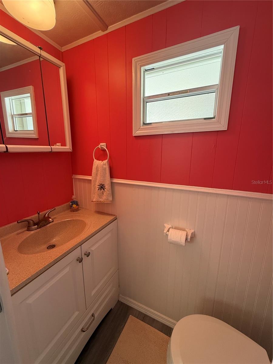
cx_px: 136
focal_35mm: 14
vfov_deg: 102.1
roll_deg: -0.6
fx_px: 147
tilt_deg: -10.4
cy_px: 182
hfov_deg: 85.7
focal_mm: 2.22
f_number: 2.2
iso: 250
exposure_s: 1/120
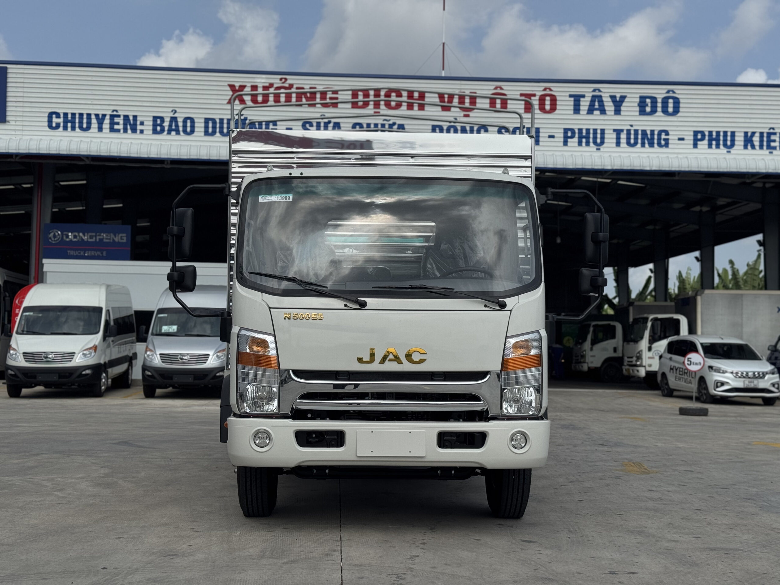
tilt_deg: +2.0
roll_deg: -1.9
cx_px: 390
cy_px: 292
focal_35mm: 48
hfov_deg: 39.7
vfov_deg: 30.3
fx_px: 1082
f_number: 1.78
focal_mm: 6.76
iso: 64
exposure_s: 1/7937
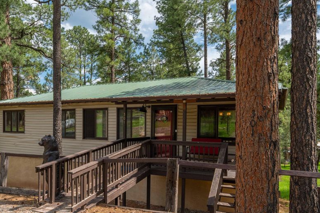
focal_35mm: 30
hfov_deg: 61.6
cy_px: 132
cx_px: 133
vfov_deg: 43.3
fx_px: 267
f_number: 8
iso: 400
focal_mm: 24
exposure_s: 1/1250
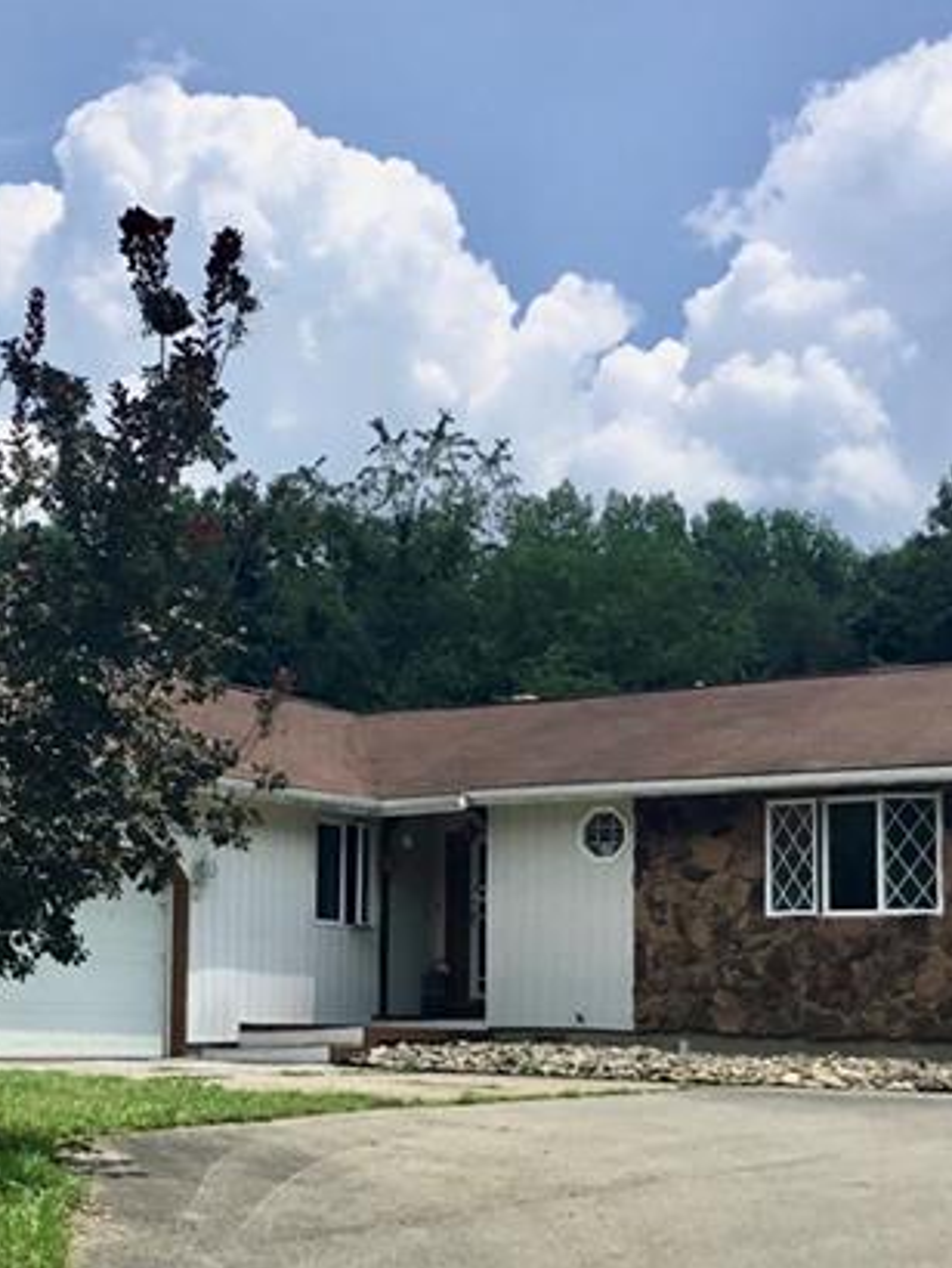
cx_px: 272
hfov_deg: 25.0
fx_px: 2125
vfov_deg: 33.1
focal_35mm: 58
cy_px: 779
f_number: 2.4
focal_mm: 3.3
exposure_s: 1/1733
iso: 25
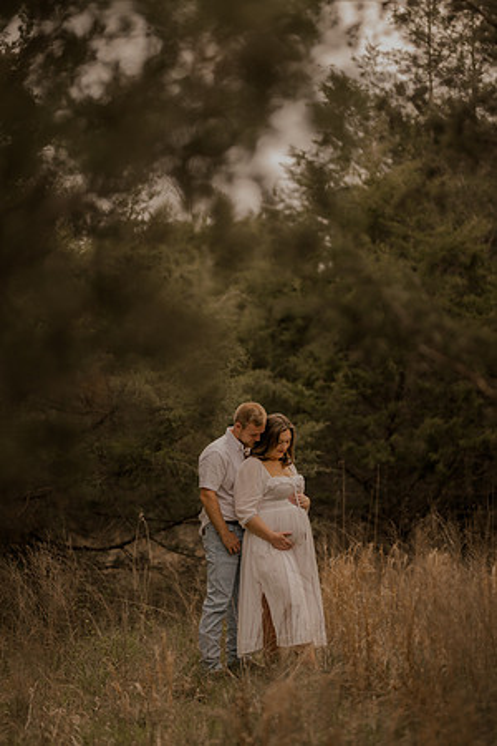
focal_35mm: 85
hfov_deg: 16.1
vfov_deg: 23.9
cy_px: 373
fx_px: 1760
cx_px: 248
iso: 125
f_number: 1.4
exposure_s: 1/400
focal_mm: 85
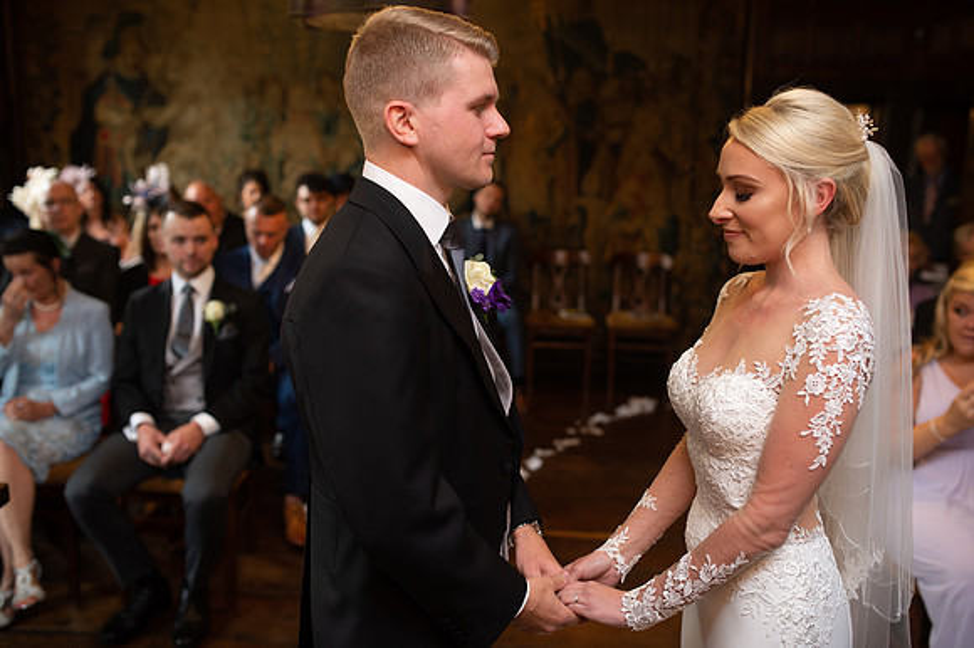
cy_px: 324
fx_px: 946
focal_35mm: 35
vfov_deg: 37.8
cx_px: 487
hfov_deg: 54.5
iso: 500
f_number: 2.5
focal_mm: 35
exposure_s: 1/80
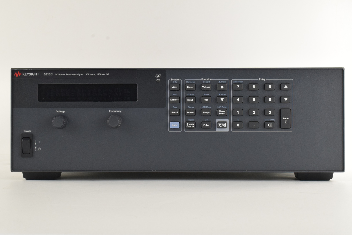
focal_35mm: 60
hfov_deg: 33.4
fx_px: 587
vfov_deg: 22.6
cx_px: 176
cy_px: 118
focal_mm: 40
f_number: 18
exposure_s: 1/50
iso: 1600
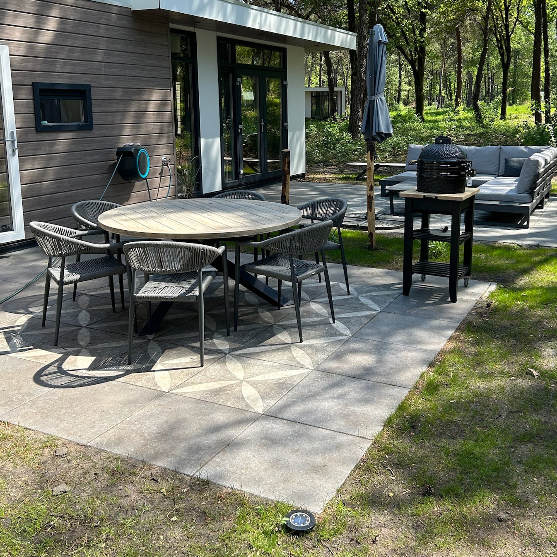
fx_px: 637
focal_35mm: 35
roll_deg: +0.5
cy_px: 206
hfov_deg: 47.1
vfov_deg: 46.8
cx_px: 312
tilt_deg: -10.0
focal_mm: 5.7
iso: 50
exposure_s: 1/957
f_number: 1.5
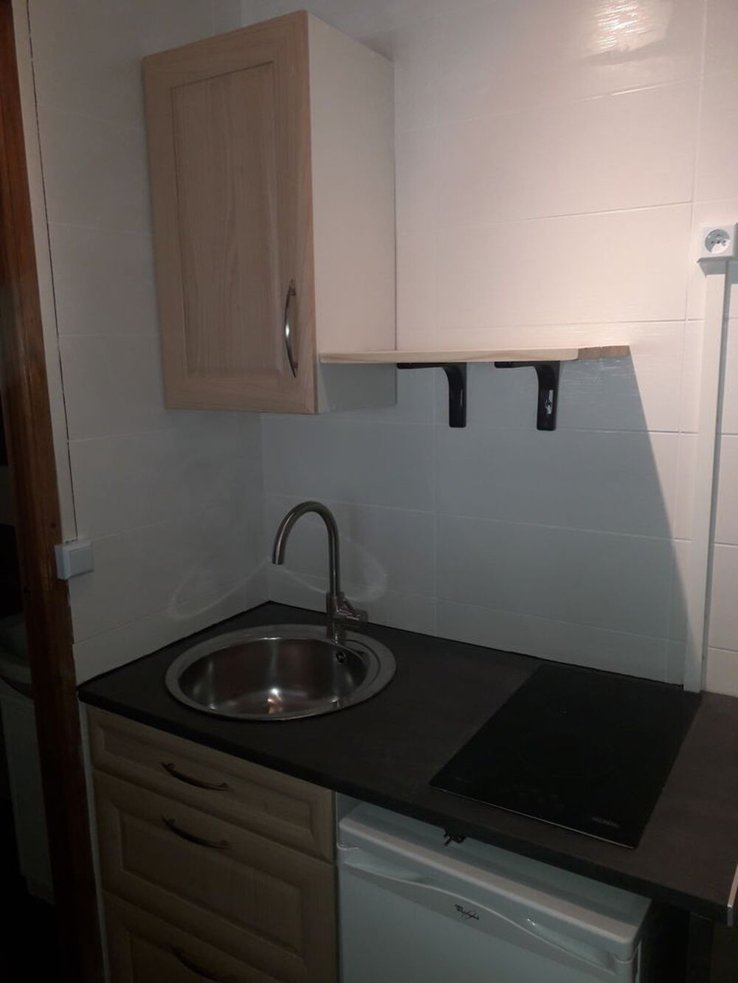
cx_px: 369
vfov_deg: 65.3
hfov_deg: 51.4
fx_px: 767
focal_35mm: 27
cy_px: 492
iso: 80
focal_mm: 3.6
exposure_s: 1/50
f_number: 1.9
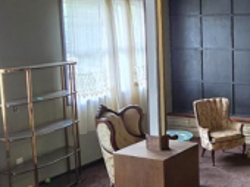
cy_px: 74
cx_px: 273
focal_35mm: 51
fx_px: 368
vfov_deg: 28.4
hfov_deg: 33.0
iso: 500
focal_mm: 2.2
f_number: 2.2
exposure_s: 1/60
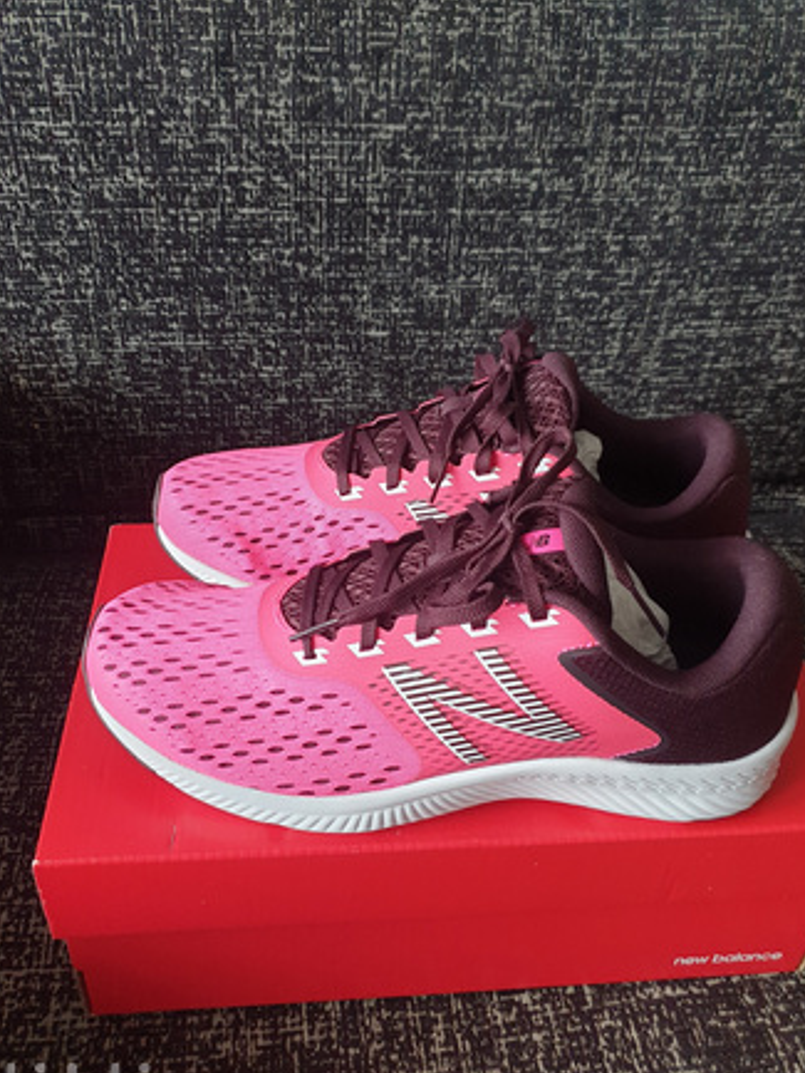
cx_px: 368
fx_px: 930
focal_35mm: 30
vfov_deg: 59.9
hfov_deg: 46.8
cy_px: 553
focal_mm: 4.3
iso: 200
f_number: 1.5
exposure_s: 1/50
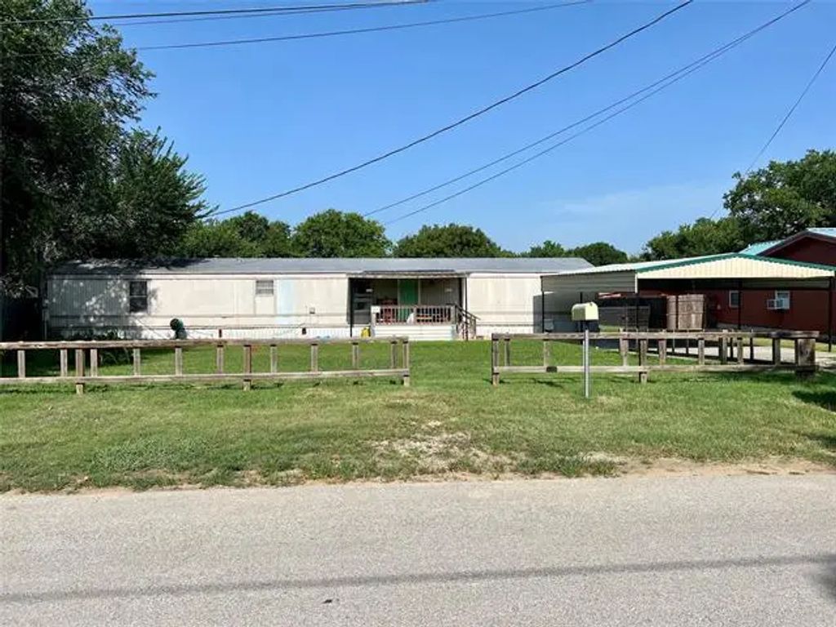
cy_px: 314
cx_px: 418
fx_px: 628
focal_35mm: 26
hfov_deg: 67.3
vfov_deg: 53.1
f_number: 1.5
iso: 50
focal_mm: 5.7
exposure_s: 1/5587
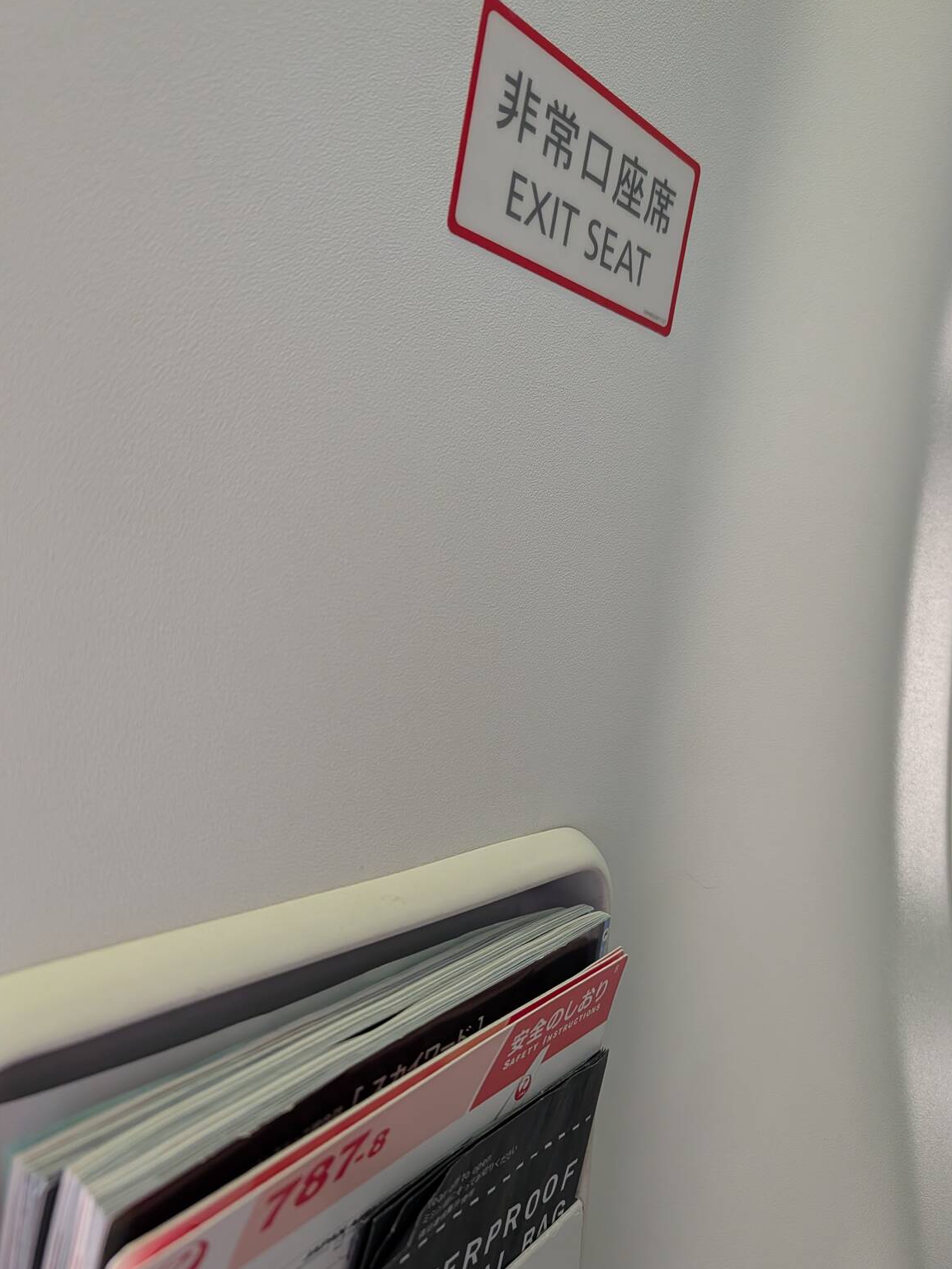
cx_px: 495
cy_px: 629
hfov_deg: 54.9
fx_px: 916
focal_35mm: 25
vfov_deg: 69.4
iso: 407
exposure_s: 1/166
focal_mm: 6.9
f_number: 1.68
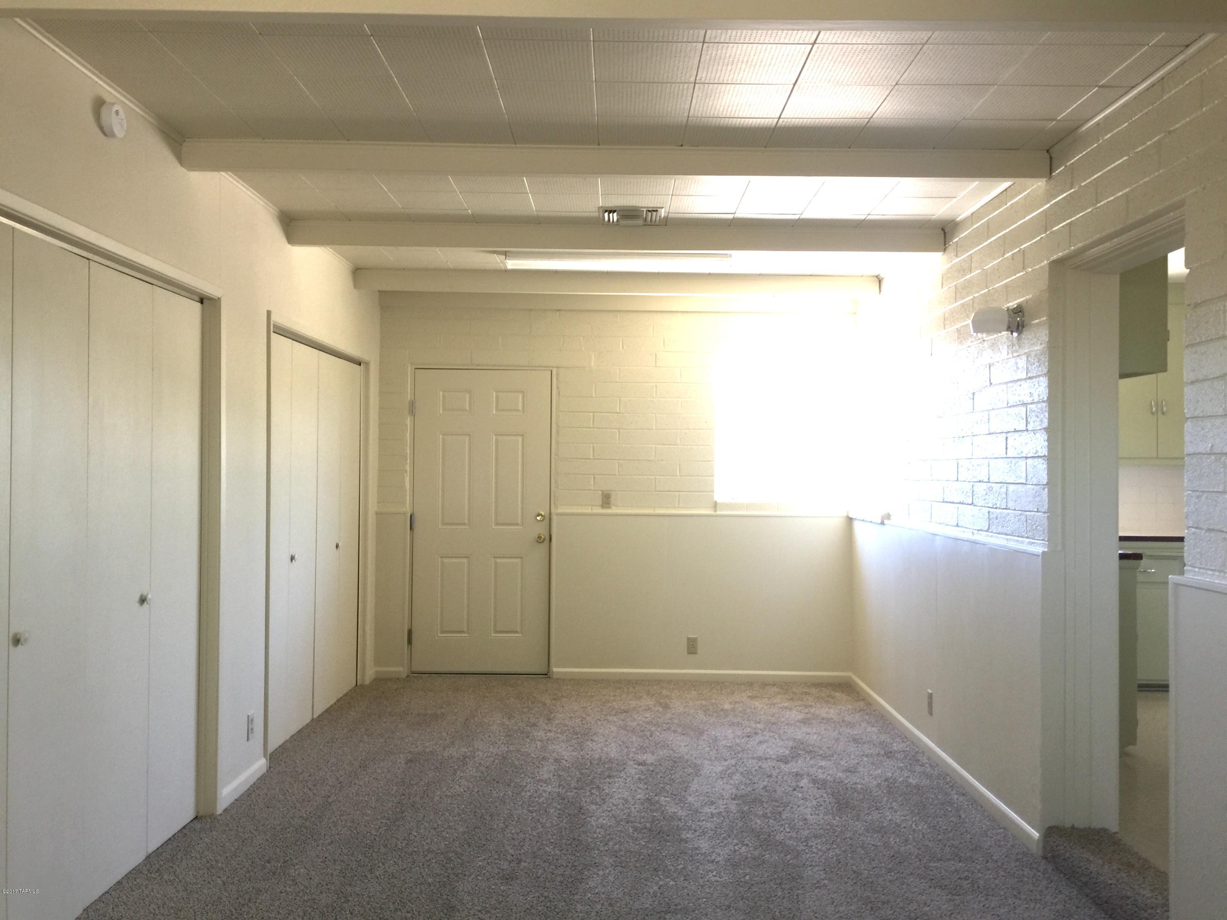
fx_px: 1028
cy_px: 460
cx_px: 614
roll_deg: -0.7
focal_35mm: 29
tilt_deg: +0.3
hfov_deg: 61.7
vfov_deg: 48.2
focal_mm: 4.15
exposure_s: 1/30
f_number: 2.2
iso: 32
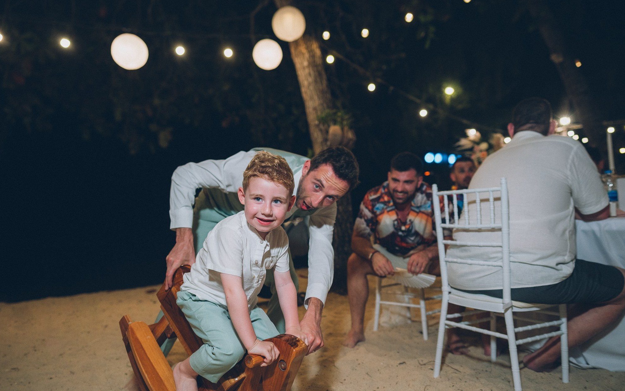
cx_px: 316
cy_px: 208
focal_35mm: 25
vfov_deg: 49.2
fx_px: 426
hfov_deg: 72.6
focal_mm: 24
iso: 800
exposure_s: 1/160
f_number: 2
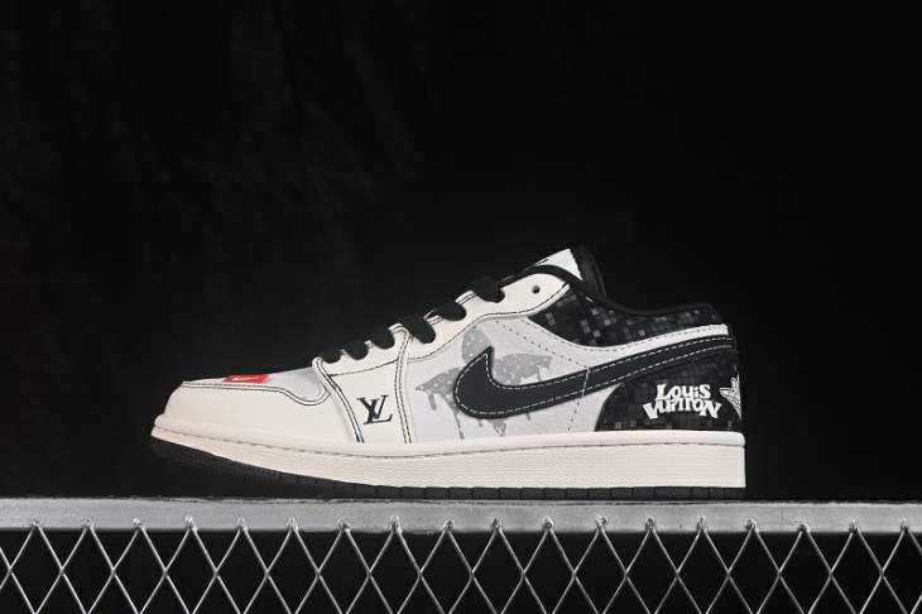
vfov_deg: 18.2
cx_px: 461
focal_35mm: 75
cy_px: 307
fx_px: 1920
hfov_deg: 27.0
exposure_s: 1/80
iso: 160
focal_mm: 50
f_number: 8
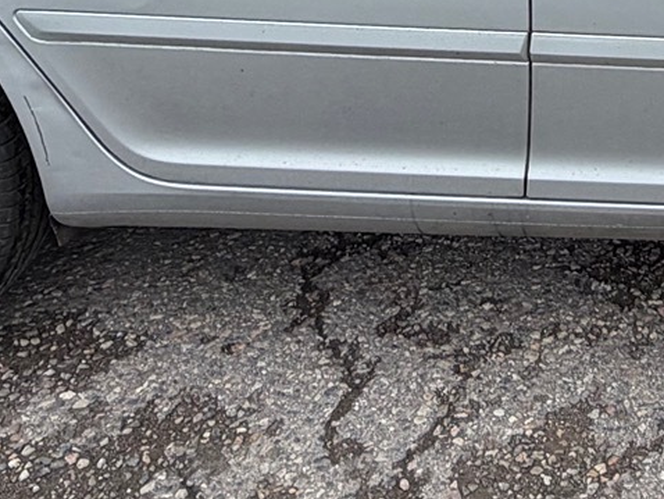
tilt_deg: -10.4
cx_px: 642
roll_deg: +1.5
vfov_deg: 21.4
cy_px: -224
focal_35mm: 59
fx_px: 1132
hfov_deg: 30.7
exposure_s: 1/585
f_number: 2.2
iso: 40
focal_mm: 2.22
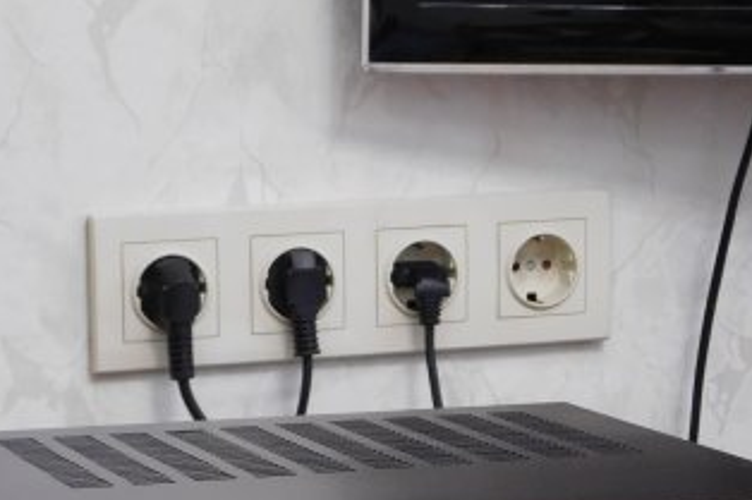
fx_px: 2944
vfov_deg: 9.6
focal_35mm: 141
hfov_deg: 14.5
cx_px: 287
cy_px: 529
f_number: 4.3
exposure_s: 1/15
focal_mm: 12.6
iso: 400
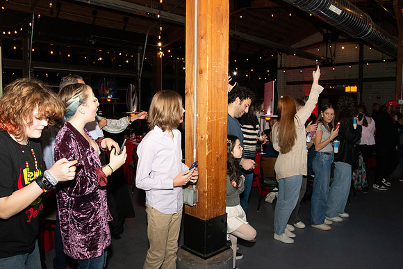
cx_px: 202
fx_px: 302
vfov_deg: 48.0
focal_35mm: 27
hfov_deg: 67.4
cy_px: 134
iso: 4000
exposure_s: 1/100
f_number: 8
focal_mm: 18
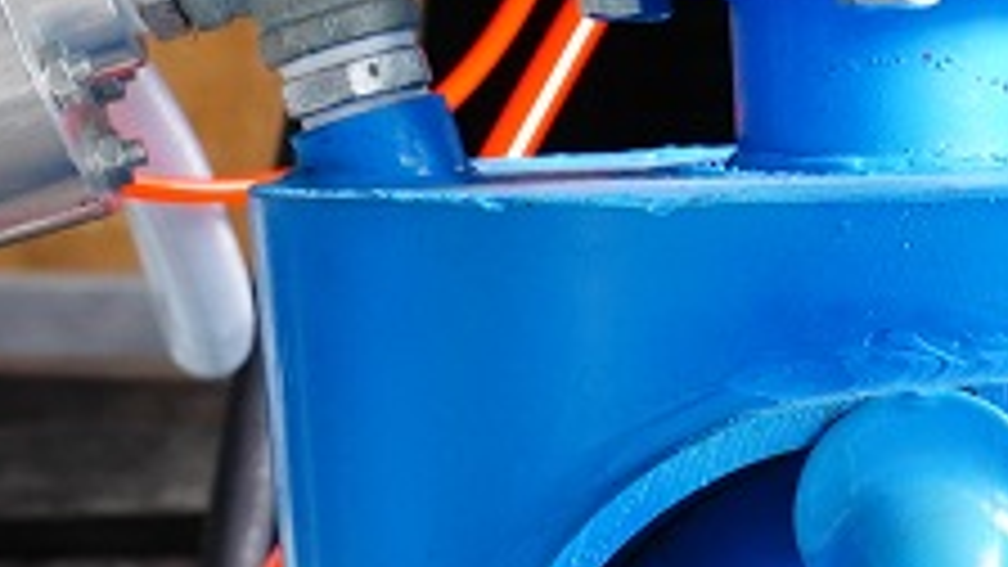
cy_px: 844
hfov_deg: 20.7
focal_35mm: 101
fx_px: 2700
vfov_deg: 11.5
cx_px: 896
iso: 1600
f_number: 4.5
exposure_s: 1/30
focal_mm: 27
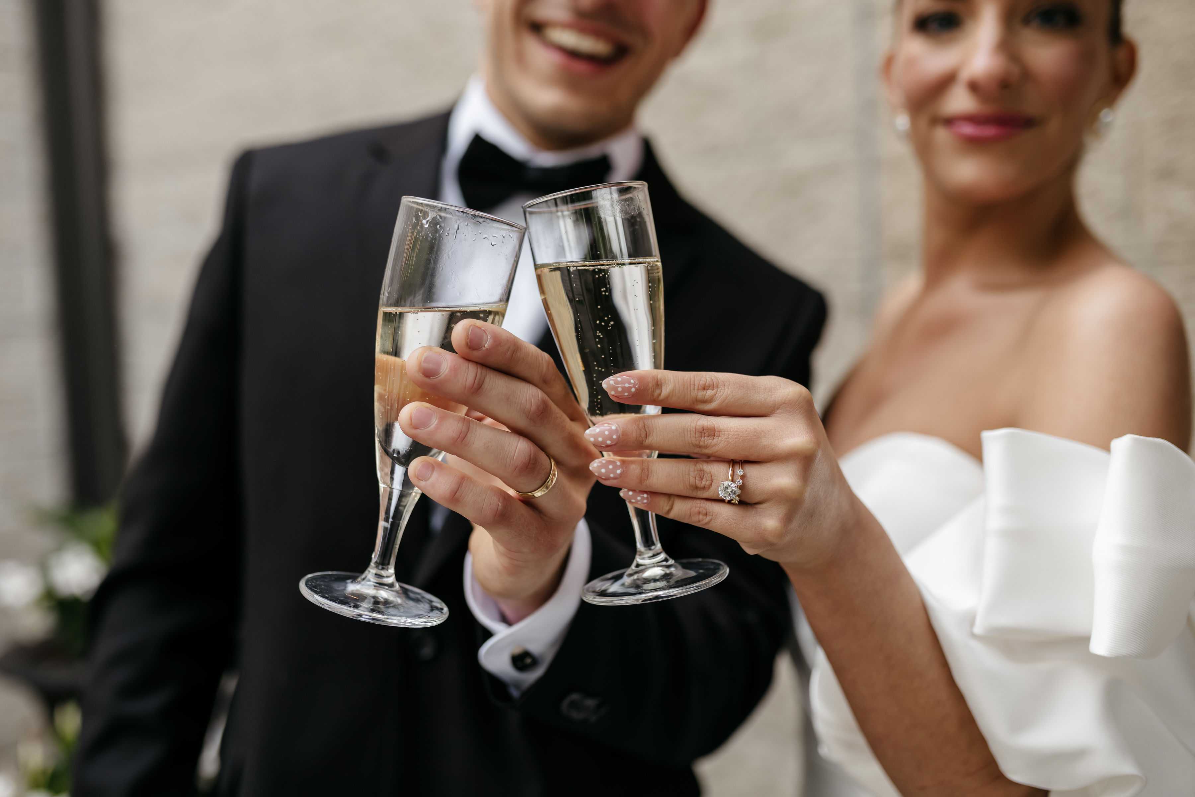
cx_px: 598
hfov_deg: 53.4
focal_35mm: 36
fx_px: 1187
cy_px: 398
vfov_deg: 37.1
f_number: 2.2
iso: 100
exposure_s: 1/400
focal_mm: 35
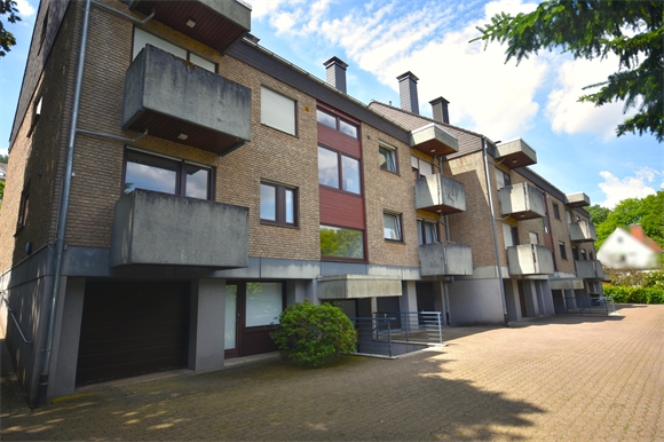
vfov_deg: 64.5
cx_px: 332
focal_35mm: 19
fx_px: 350
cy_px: 221
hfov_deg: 86.9
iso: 100
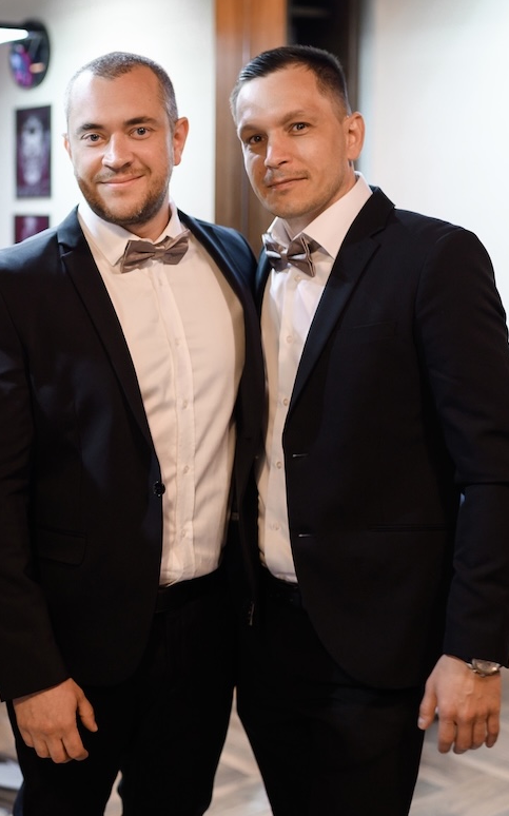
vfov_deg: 34.6
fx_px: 1311
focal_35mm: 59
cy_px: 388
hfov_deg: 21.3
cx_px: 6
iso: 800
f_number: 2.5
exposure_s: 1/125
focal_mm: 35
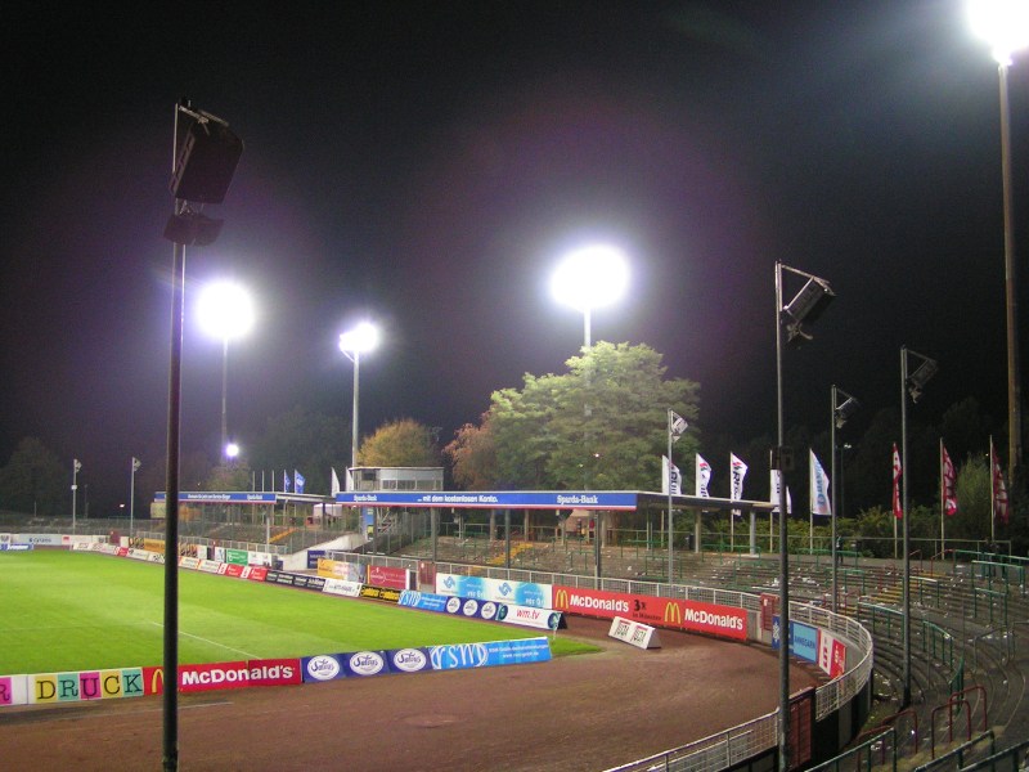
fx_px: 1130
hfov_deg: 49.0
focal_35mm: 38
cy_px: 386
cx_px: 514
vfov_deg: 37.7
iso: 200
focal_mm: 5.8
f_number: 2.8
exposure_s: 1/25
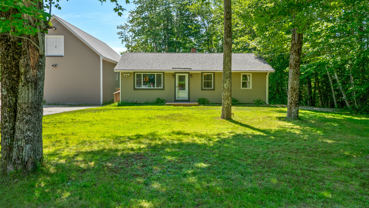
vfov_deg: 44.4
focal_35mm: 26
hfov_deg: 71.9
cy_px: 98
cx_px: 185
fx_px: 254
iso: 250
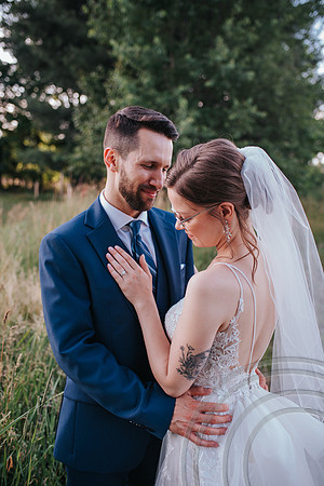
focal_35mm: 35
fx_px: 472
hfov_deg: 37.9
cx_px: 162
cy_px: 243
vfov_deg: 54.4
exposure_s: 1/400
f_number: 2.8
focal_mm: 35
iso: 450
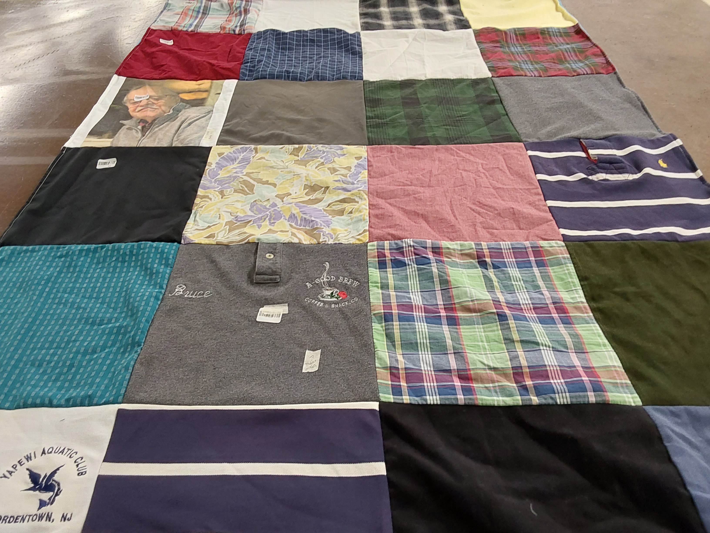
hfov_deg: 63.4
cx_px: 355
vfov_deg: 49.7
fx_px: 574
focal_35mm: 28
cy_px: 266
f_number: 1.9
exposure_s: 1/60
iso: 160
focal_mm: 2.91
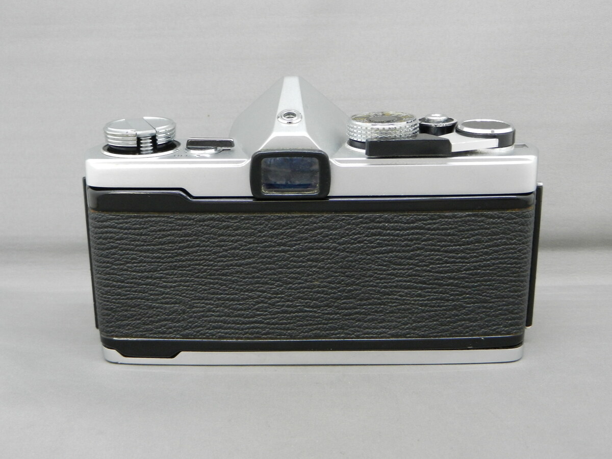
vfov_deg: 32.2
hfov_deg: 42.1
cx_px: 306
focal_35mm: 45
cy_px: 230
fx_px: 796
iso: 400
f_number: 4.2
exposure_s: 1/20
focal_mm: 8.2
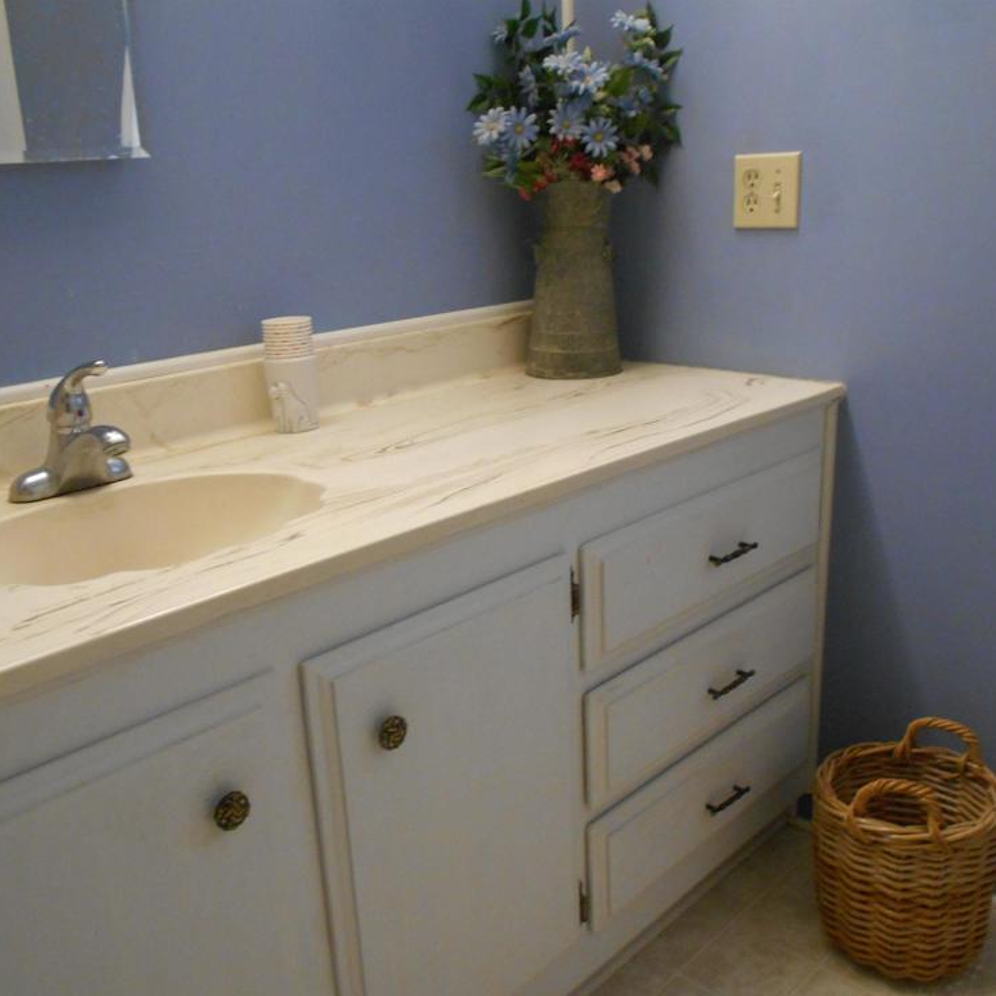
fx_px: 1042
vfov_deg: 51.1
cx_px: 493
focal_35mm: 32
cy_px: 519
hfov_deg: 51.1
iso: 360
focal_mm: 4.6
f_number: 3.2
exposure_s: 1/30
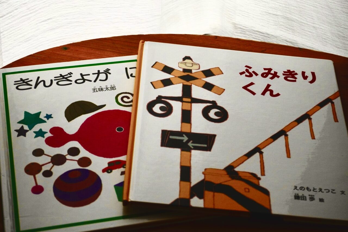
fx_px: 667
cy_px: 116
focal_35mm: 69
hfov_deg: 29.2
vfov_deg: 19.8
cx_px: 174
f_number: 8
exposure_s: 1/160
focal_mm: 46
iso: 800
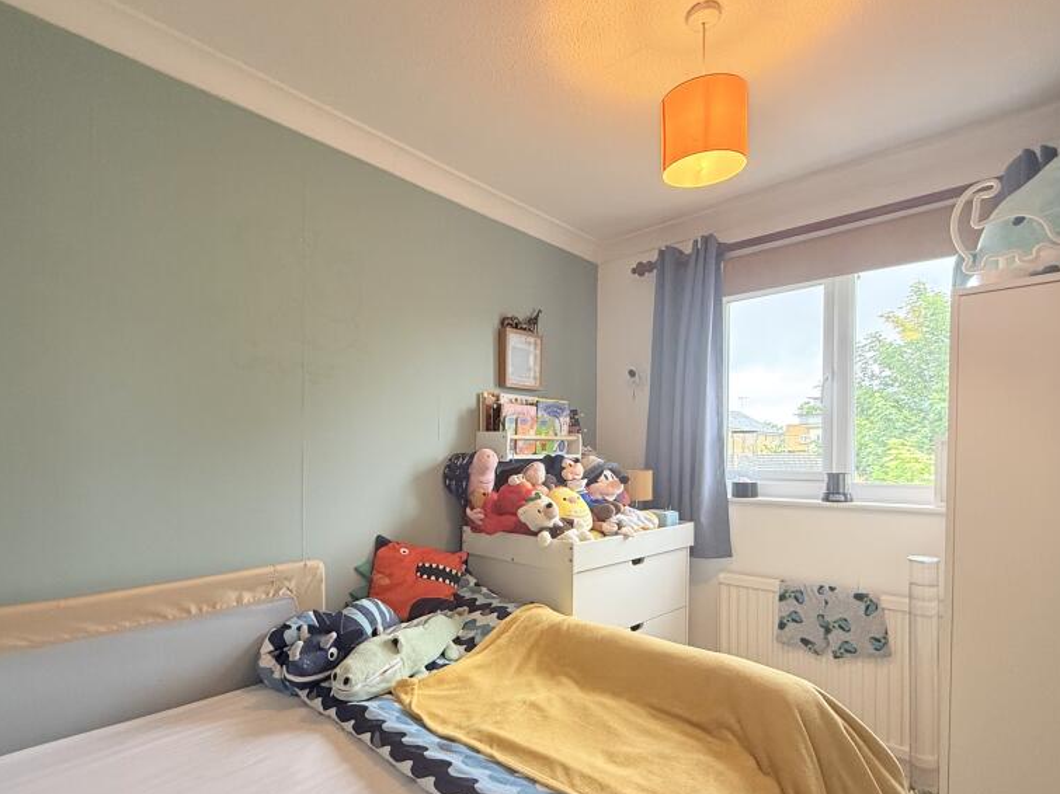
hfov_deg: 84.5
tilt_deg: +0.3
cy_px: 463
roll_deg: +0.2
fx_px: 582
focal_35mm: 19
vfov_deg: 68.2
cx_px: 491
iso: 320
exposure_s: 1/99
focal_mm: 2.22
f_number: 2.2
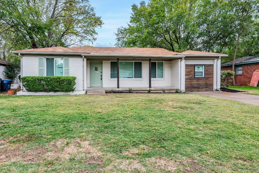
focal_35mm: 30
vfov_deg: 43.6
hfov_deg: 61.9
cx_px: 130
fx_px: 216
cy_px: 86
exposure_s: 1/30
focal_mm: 20
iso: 320
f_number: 11
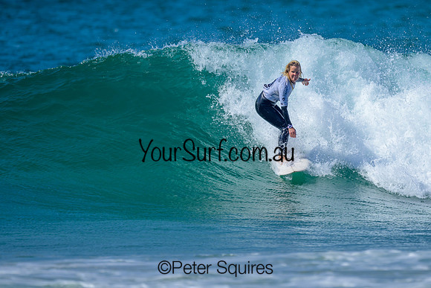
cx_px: 284
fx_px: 13150
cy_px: 135
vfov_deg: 1.3
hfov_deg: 1.9
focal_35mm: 1098
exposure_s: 1/2000
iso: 250
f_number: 6.3
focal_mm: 800
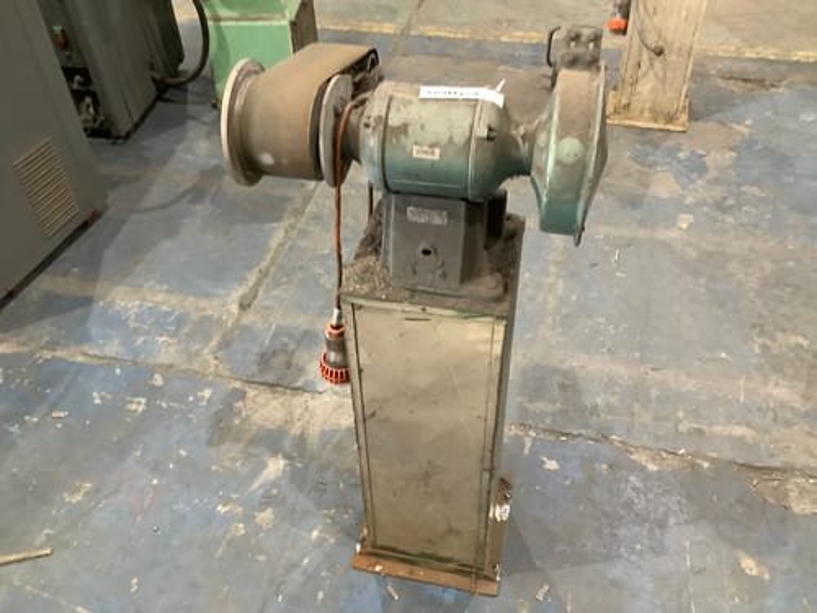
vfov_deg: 45.4
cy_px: 306
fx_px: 732
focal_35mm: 31
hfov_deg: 58.4
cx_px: 408
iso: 320
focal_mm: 3.3
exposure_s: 1/33
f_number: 2.4
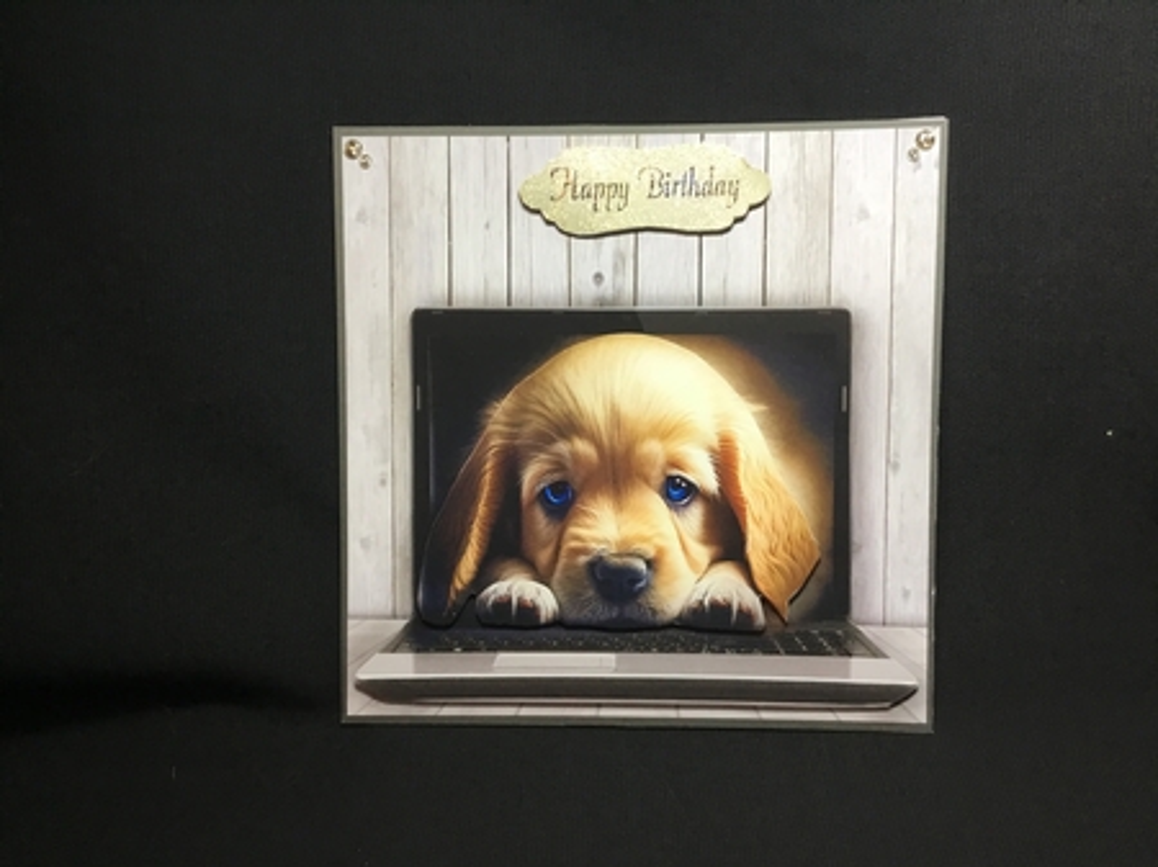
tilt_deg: -32.0
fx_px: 1036
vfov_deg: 45.4
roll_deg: +0.2
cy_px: 434
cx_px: 579
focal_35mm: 31
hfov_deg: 58.4
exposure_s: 1/33
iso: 50
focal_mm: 3.3
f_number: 2.4
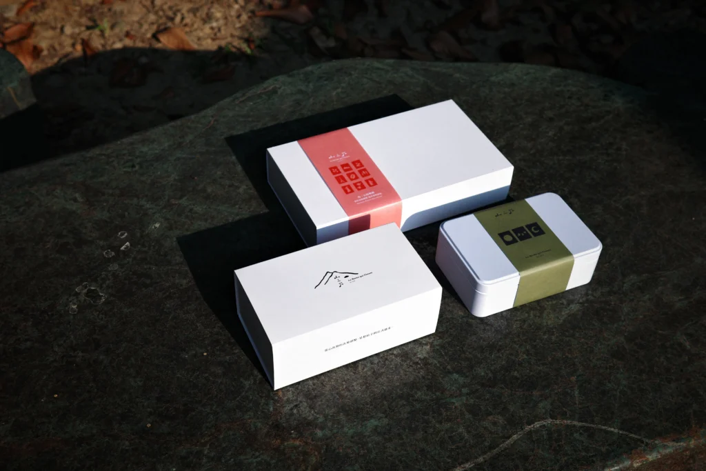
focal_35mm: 40
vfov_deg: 33.4
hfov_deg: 48.5
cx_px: 353
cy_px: 236
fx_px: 785
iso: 1000
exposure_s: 1/1250
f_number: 4.5
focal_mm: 26
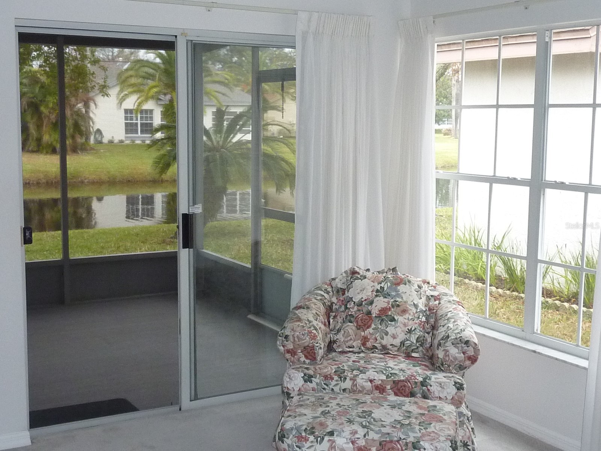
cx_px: 300
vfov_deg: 30.3
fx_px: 833
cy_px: 226
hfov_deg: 39.7
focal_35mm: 48
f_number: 3.3
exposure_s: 1/30
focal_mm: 4.4
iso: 250
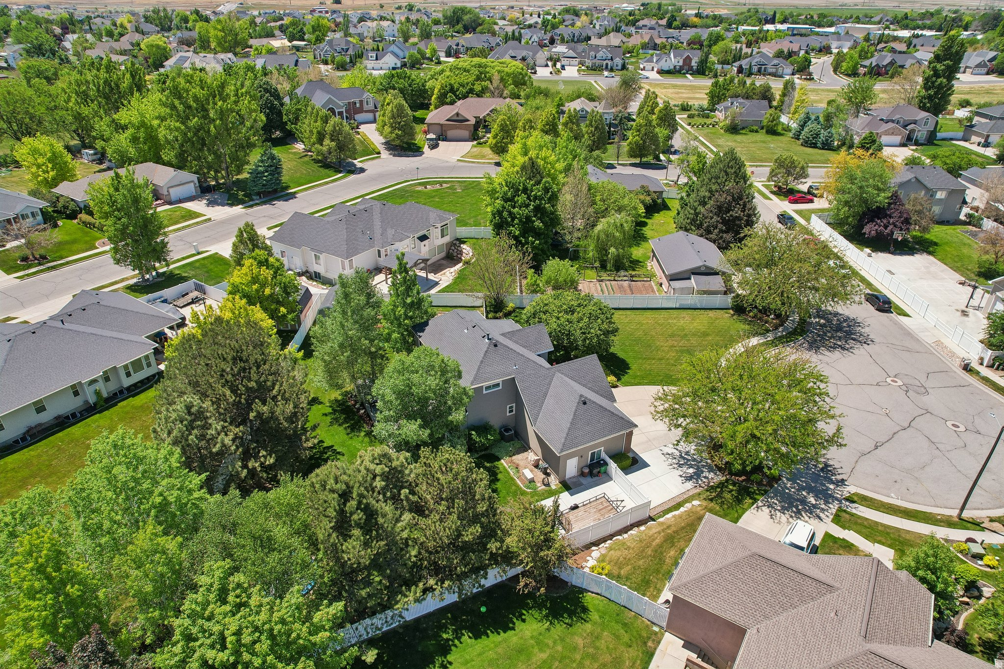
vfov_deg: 57.2
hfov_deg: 78.6
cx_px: 502
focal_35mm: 22
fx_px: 613
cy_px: 334
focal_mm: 8.4
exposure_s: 1/50
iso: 110
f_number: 2.8
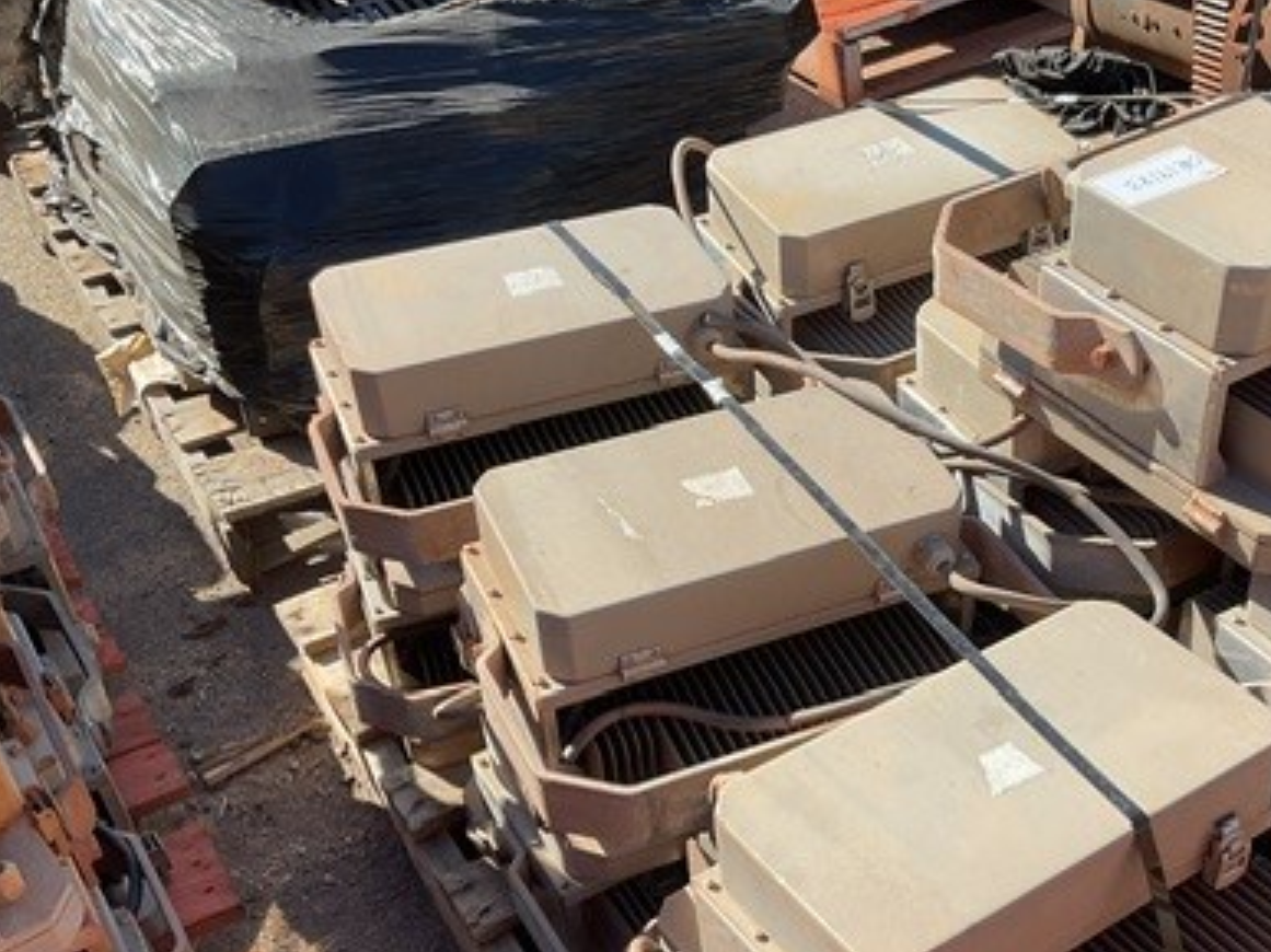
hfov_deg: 39.1
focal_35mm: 48
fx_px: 1762
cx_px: 860
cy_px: 693
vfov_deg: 29.8
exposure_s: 1/816
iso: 16
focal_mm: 3
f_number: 1.8
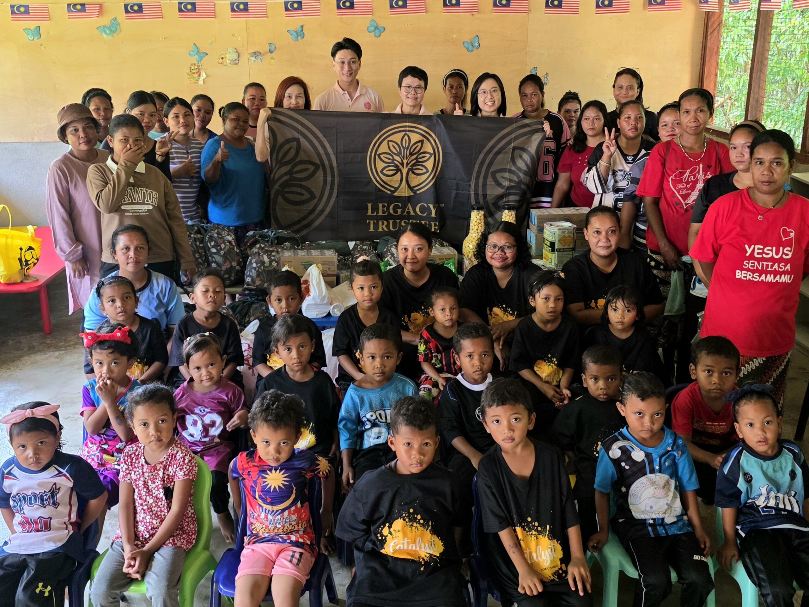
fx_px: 538
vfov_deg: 58.9
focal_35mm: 23
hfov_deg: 73.9
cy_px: 304
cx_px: 404
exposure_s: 1/101
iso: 320
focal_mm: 6.3
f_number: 1.7
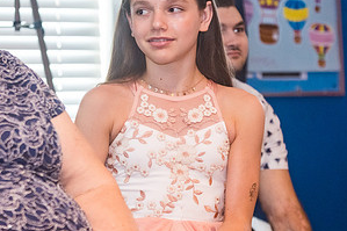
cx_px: 143
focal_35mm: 165
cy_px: 61
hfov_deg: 12.5
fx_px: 1589
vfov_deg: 8.3
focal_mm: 85
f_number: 3.2
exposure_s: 1/200
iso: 3200
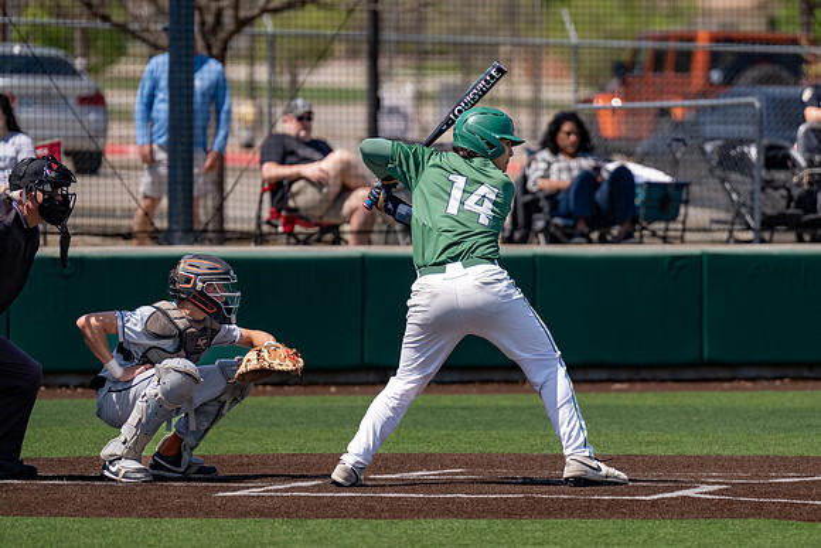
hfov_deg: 5.6
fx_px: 8463
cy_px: 262
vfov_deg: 3.7
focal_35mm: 371
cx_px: 536
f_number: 4
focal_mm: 280
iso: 320
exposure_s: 1/4000
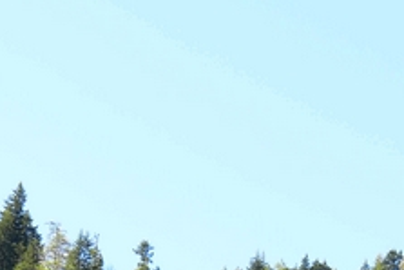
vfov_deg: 5.4
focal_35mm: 235
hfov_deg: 8.7
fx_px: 2642
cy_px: 863
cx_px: 209
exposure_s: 1/30
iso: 100
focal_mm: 35
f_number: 9
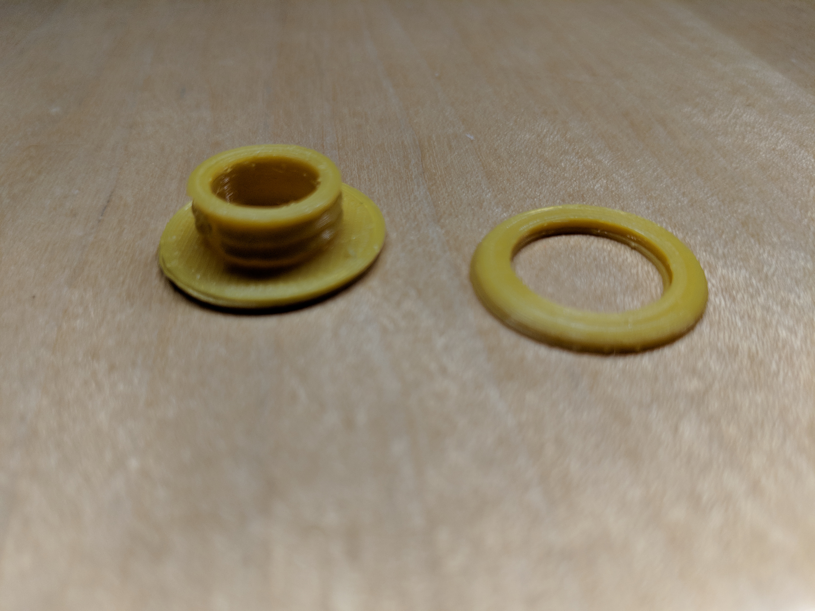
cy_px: 306
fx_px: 636
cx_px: 408
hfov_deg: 65.3
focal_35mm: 27
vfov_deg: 51.4
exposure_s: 1/125
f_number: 1.8
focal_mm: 4.44
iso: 148
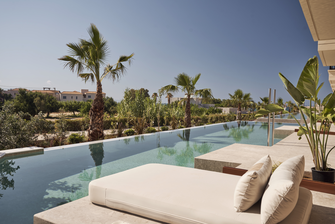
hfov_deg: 60.3
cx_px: 168
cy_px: 112
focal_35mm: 31
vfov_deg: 42.3
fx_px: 289
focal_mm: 31
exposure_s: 1/160
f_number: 7.1
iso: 100
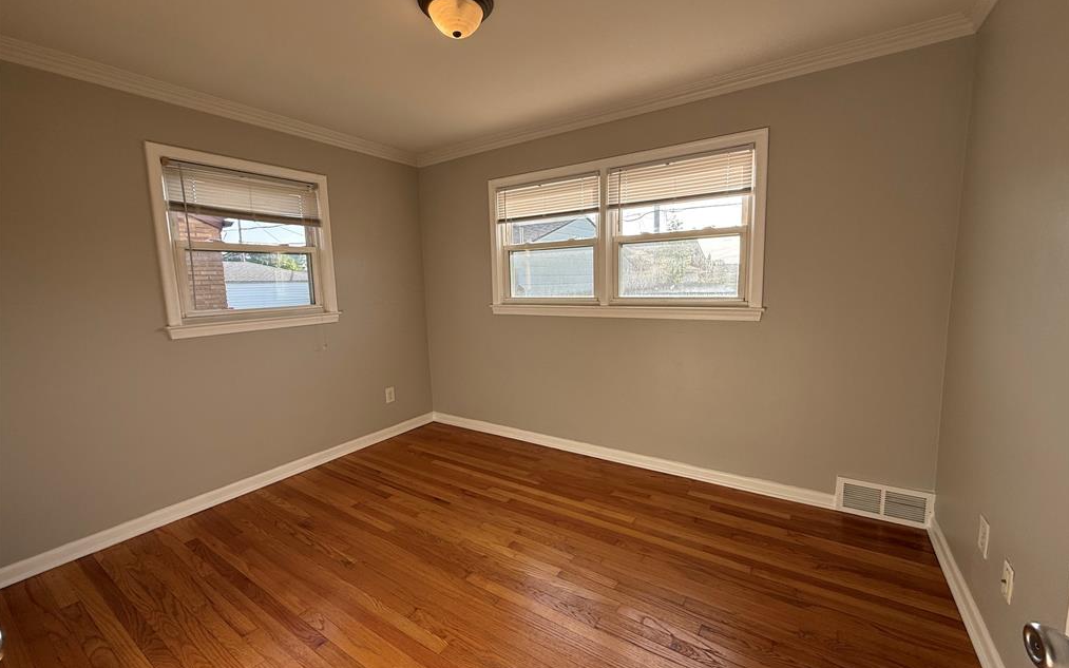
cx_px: 534
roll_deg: +0.7
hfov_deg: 101.5
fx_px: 437
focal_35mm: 15
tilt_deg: -7.2
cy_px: 335
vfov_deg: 74.8
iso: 64
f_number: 2.2
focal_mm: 2.22
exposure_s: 1/368
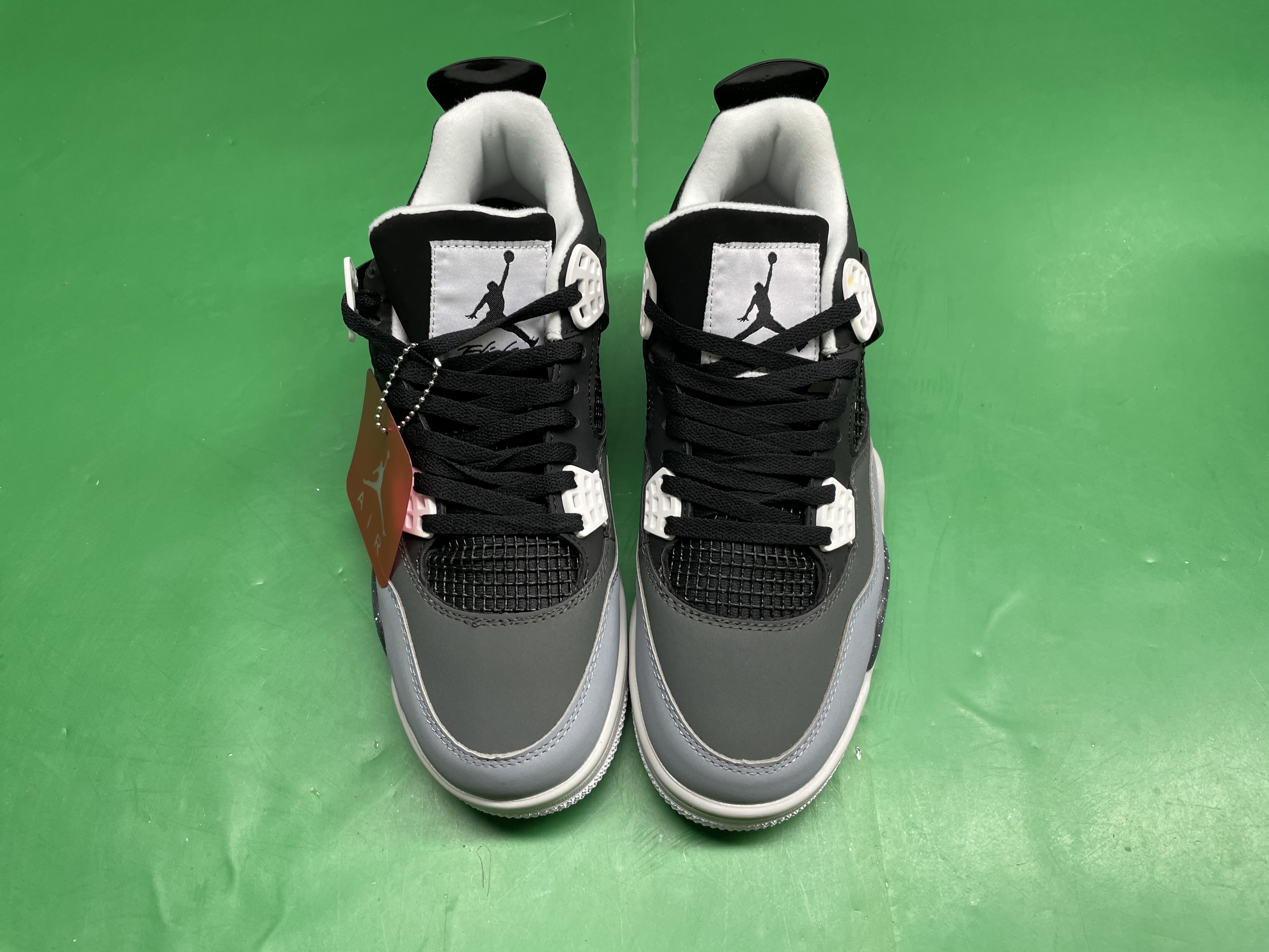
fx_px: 953
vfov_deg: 53.1
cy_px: 476
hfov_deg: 67.3
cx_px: 634
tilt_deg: -59.0
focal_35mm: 26
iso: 64
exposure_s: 1/100
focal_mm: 4.2
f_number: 1.6
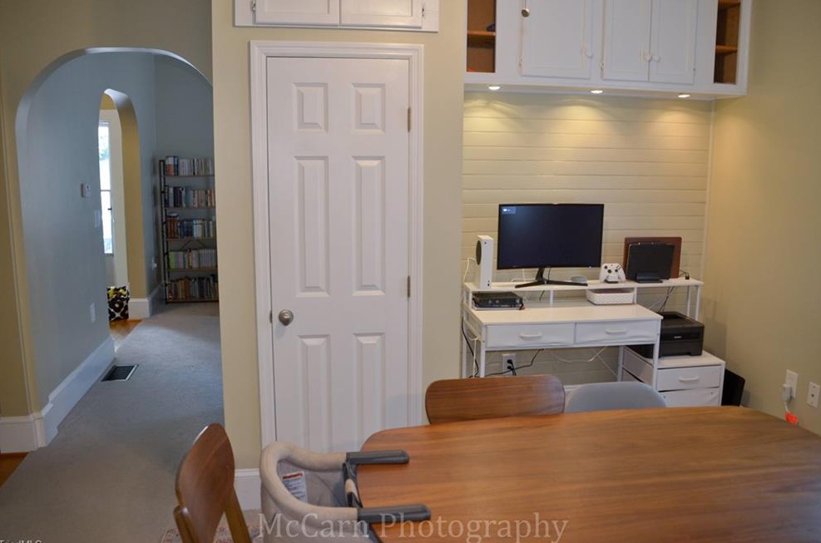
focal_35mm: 28
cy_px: 271
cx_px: 412
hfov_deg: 65.6
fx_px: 637
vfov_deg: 46.2
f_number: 3.5
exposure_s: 1/40
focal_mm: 18
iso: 500
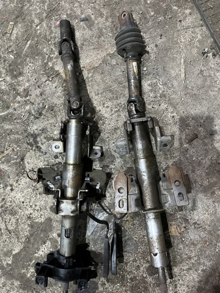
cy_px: 146
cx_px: 110
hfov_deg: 53.1
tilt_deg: -87.3
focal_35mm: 26
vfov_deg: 67.3
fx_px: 220
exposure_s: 1/44
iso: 500
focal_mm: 5.1
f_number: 1.6
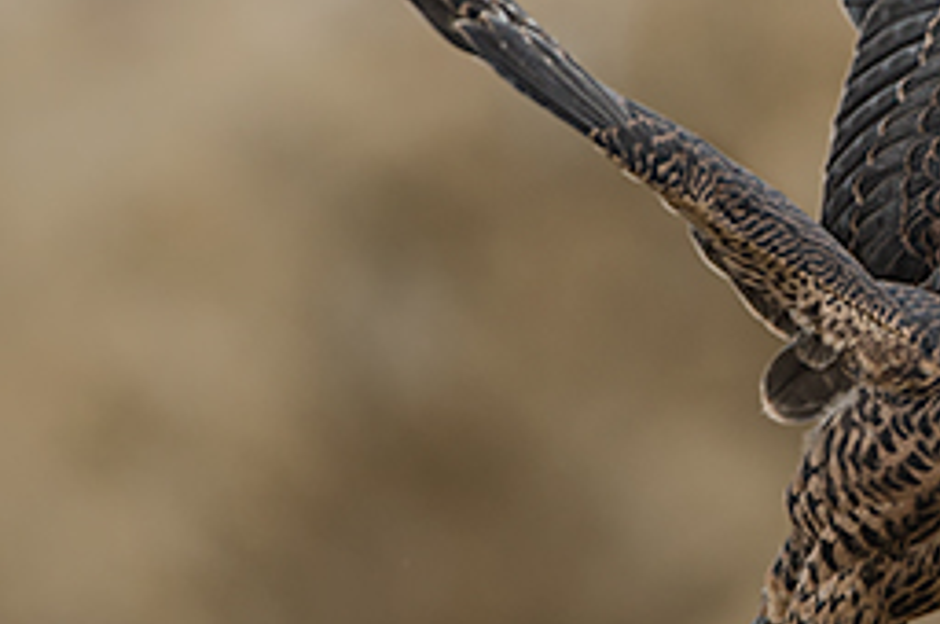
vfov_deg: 0.8
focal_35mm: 1690
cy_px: 255
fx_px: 44071
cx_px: 870
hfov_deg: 1.2
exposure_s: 1/1250
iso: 800
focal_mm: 600
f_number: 5.6
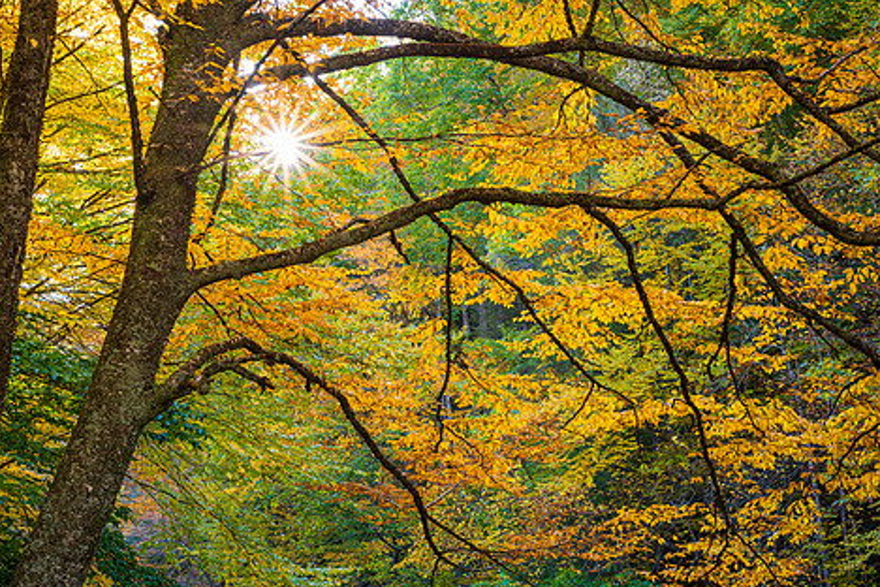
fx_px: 1515
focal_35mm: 62
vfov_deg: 21.9
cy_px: 355
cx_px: 395
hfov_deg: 32.4
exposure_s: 1/1.67
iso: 64
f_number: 16
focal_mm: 50
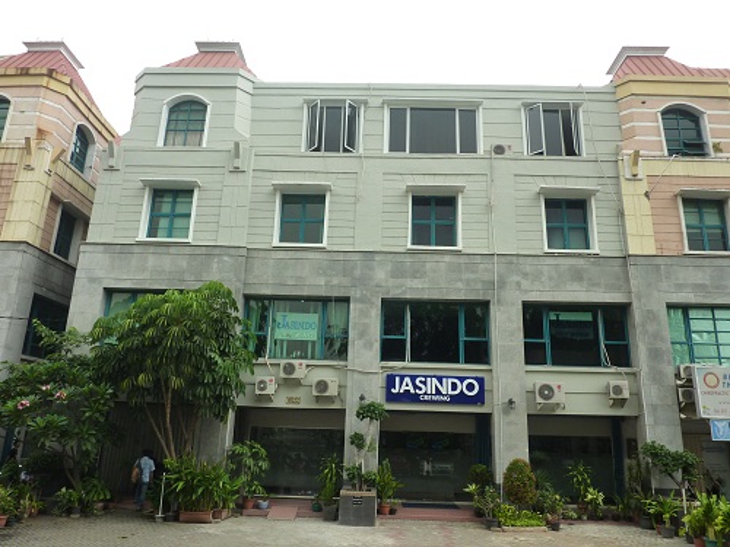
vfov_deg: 54.9
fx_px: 527
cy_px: 274
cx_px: 365
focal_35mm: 25
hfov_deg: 69.4
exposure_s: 1/200
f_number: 4
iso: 125
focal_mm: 4.1
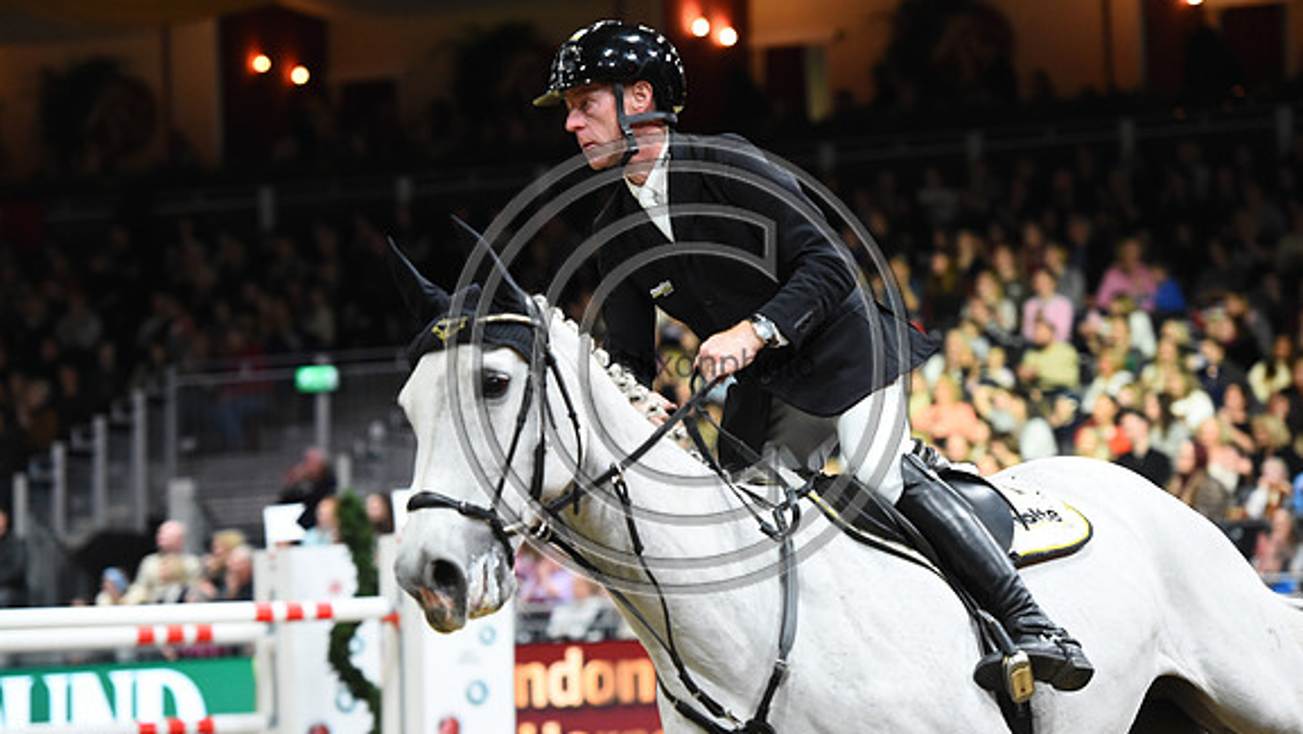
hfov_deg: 15.1
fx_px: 4908
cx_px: 653
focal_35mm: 142
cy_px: 334
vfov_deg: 8.6
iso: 5000
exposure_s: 1/800
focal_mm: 135
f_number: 4
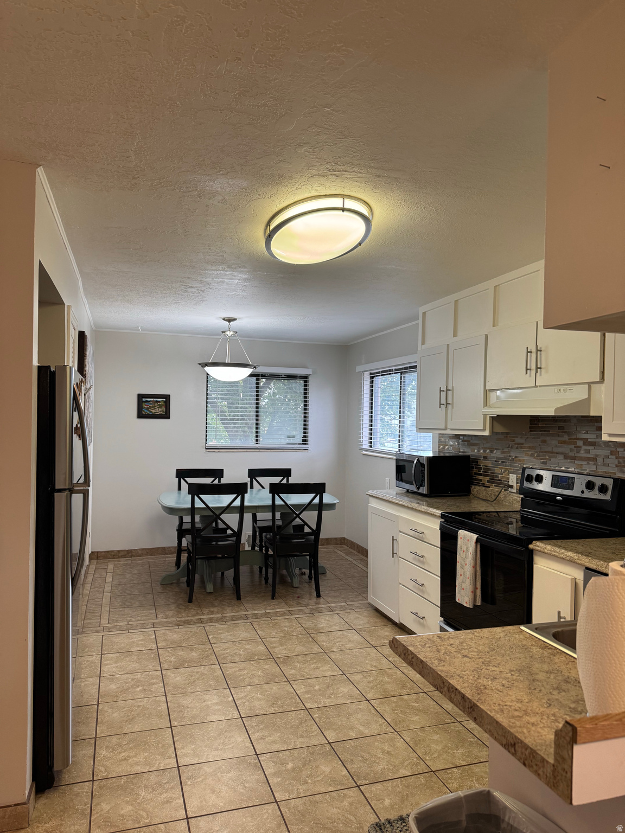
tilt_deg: +0.5
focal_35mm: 24
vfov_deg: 71.6
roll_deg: -1.5
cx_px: 312
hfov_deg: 56.8
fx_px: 578
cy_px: 416
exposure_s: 1/120
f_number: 1.78
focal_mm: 6.76
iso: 160
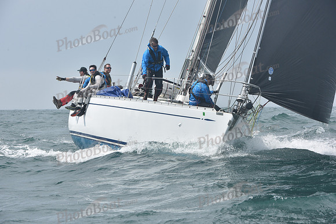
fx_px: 1354
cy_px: 112
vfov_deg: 9.5
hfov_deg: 14.2
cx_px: 168
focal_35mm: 145
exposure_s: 1/800
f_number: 11
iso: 320
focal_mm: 145
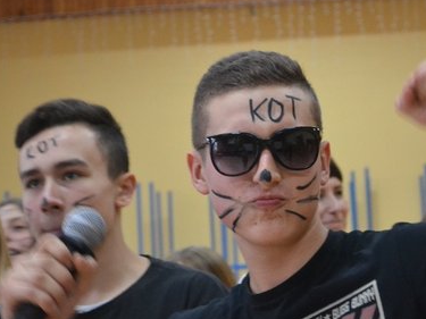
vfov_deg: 12.3
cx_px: 281
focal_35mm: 120
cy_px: 188
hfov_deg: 16.4
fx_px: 1476
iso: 3200
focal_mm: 48
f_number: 5.6
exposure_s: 1/50
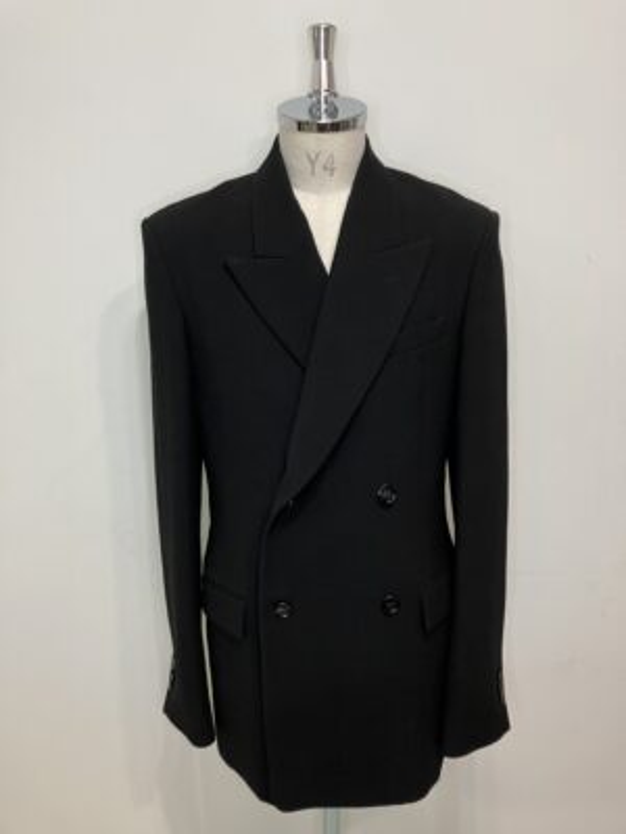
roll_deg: +0.2
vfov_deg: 63.4
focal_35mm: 28
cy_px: 417
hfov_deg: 49.7
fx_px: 675
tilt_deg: -13.4
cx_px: 313
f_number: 1.8
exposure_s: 1/50
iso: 160
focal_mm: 3.99
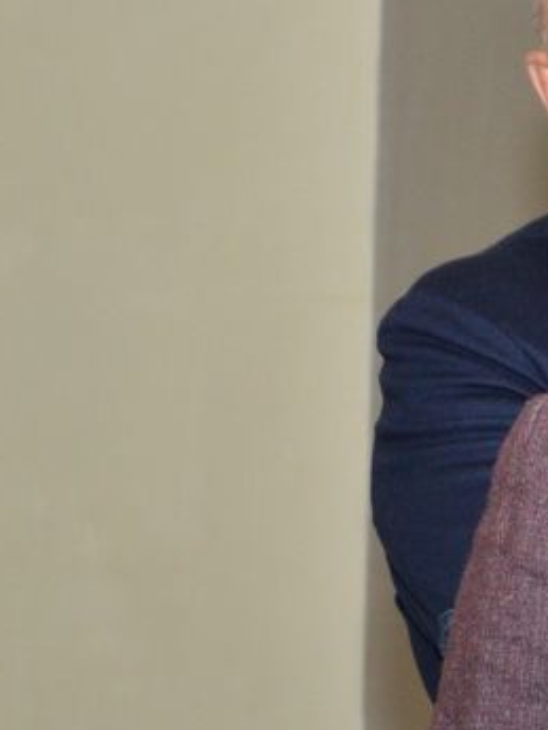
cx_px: 1045
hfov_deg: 7.7
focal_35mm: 187
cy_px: 403
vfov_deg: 10.6
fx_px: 3945
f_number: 4.2
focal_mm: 32
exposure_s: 1/250
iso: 800
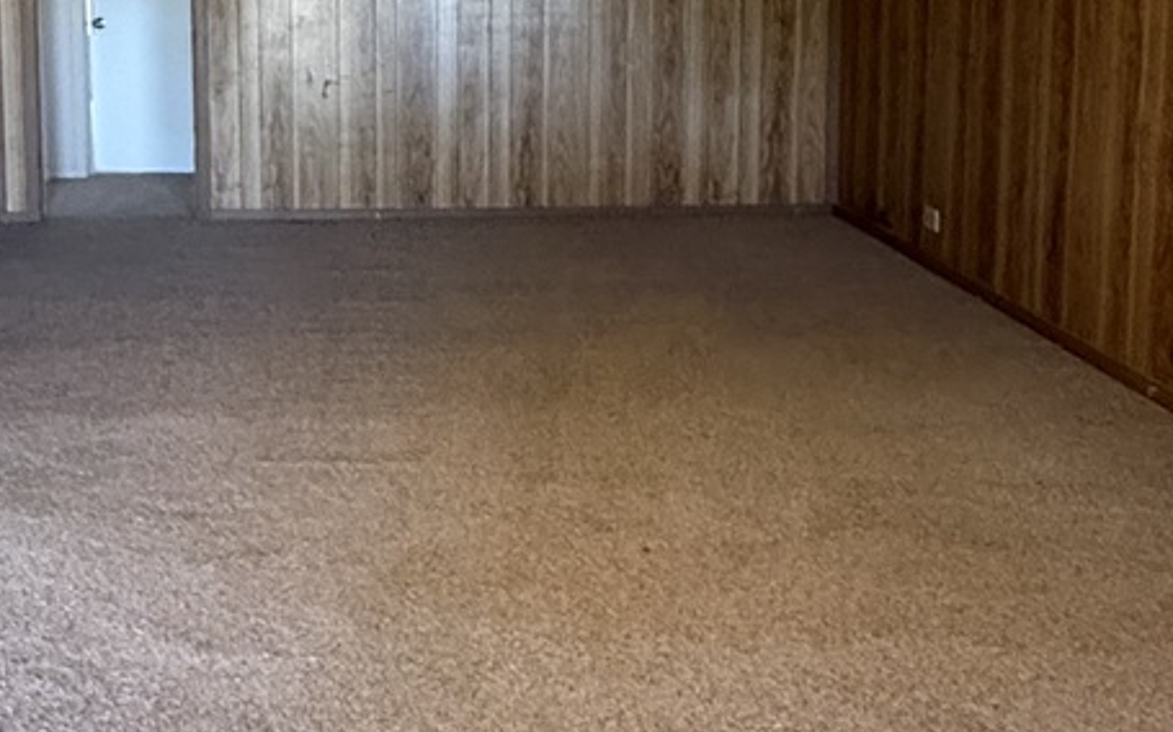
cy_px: 126
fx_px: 1502
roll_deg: +0.4
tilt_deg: -6.9
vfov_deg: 26.8
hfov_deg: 41.8
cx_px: 343
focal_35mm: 47
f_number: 2.2
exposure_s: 1/60
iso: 800
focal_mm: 2.22
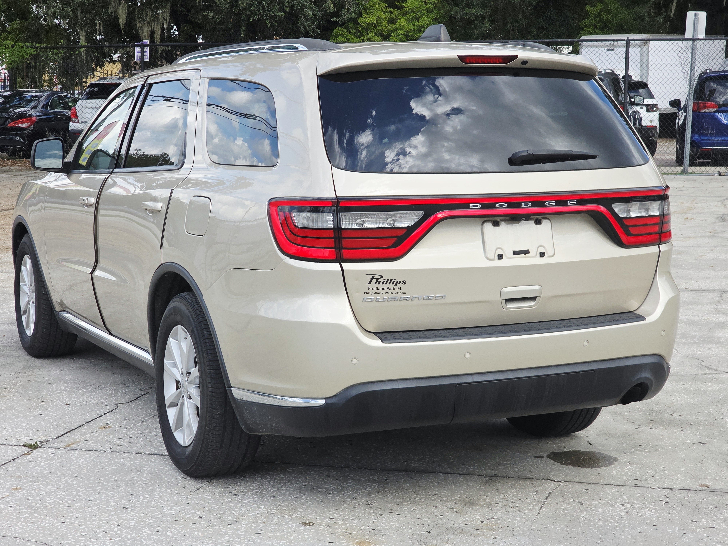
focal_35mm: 69
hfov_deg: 28.2
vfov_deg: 21.3
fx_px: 1451
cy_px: 273
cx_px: 364
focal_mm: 7.9
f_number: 2.4
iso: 100
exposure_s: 1/2000
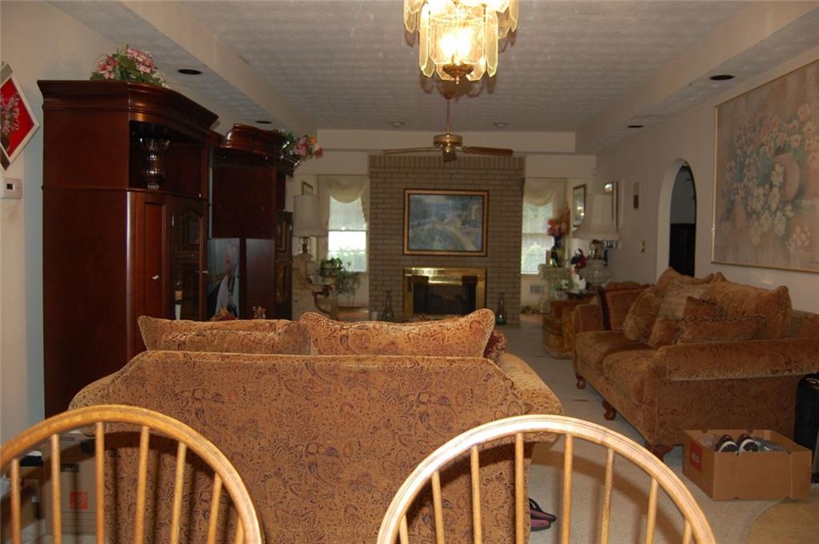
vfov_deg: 47.8
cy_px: 272
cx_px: 410
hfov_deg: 67.4
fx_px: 613
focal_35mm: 27
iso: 400
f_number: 3.5
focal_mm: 18
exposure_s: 1/60
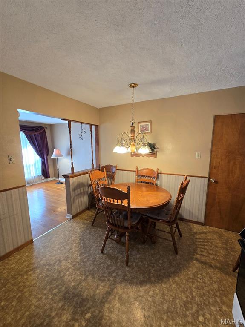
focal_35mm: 13
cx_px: 122
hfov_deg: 89.9
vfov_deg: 106.2
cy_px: 164
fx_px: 123
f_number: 2.2
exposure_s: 1/60.2
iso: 125
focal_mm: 2.2
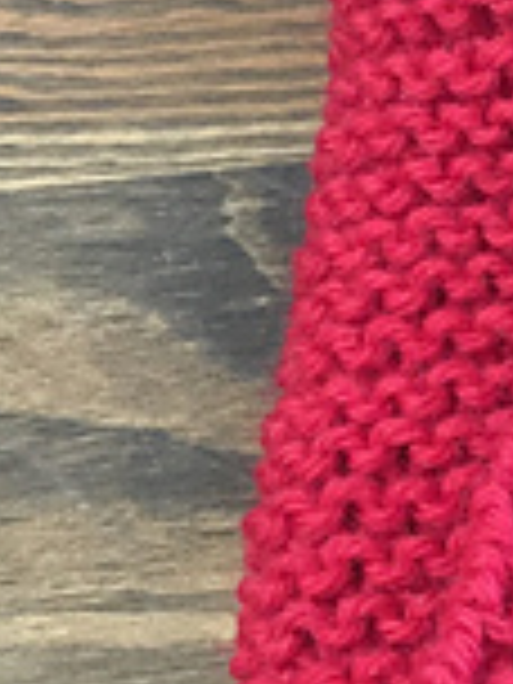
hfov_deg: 11.7
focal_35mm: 122
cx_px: 756
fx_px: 2411
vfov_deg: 16.1
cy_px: 166
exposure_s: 1/17
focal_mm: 4.15
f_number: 2.2
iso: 200
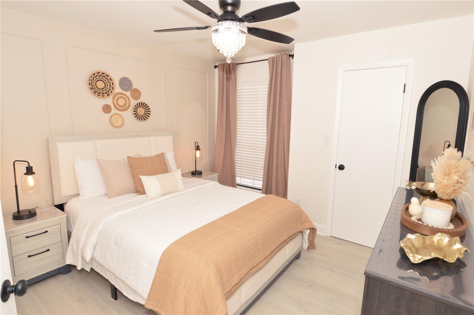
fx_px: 237
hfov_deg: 90.1
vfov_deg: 67.3
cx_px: 237
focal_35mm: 18
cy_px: 158
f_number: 9
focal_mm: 12
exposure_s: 1/80
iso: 800
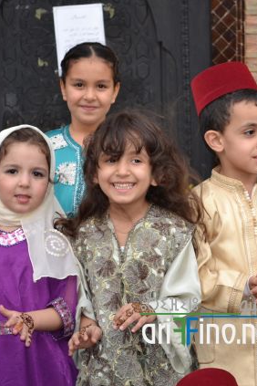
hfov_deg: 10.9
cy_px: 193
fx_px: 1336
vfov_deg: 16.4
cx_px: 212
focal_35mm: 125
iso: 125
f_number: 5.6
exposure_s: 1/125
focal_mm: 55
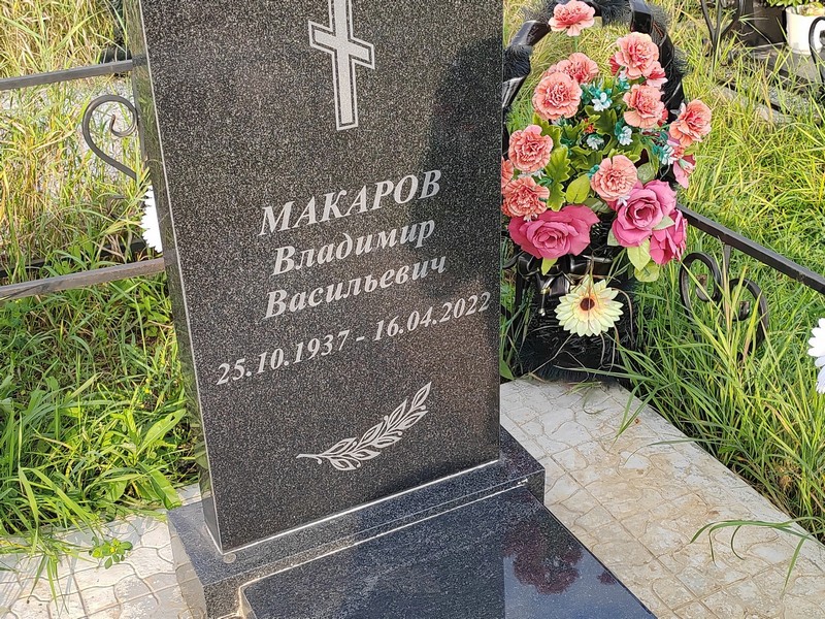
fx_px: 1144
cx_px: 412
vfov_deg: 30.3
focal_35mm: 48
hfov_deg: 39.7
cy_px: 310
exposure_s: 1/480
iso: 100
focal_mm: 5.52
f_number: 1.9
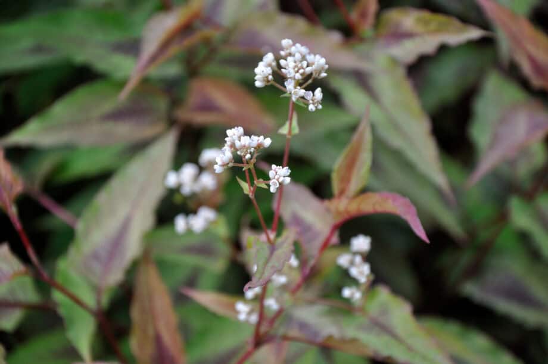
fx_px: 1596
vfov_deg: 13.0
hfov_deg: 19.5
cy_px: 182
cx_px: 274
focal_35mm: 105
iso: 200
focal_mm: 70
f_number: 5.6
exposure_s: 1/125
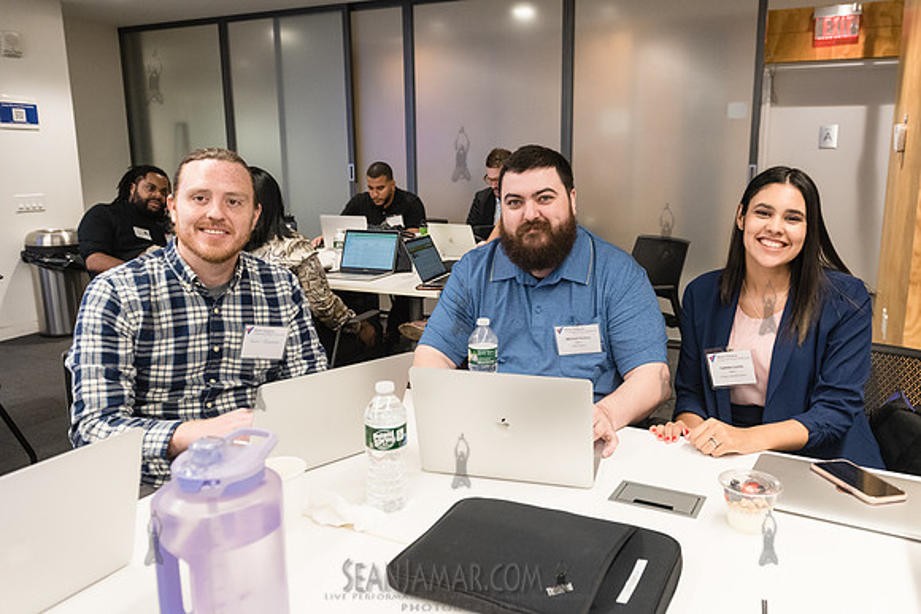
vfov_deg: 47.0
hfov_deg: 65.9
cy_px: 299
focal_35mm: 28
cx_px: 516
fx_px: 707
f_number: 4.5
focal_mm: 24
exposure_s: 1/250
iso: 2500
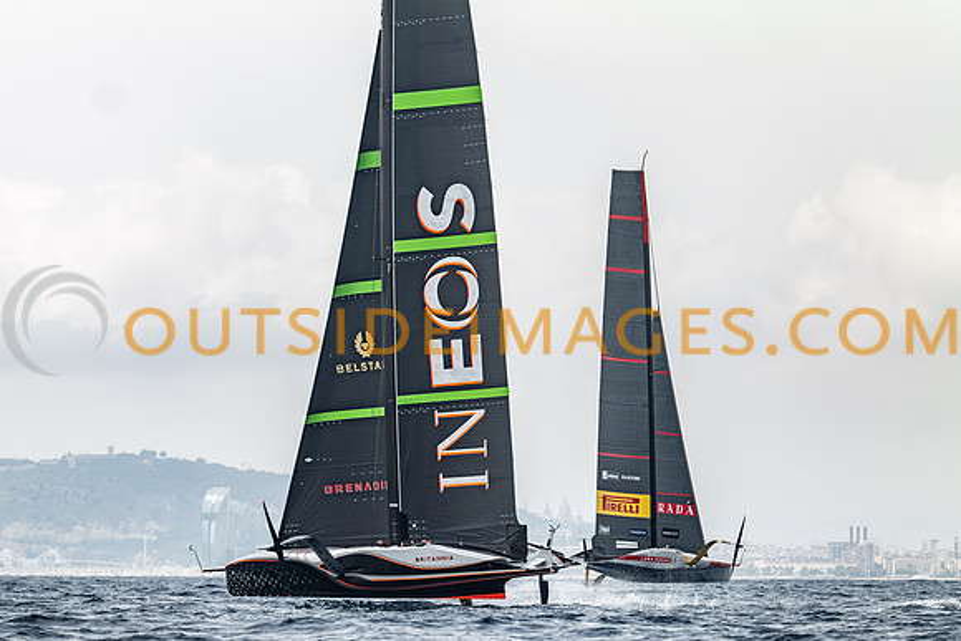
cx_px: 444
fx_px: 5748
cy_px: 345
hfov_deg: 9.6
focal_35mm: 215
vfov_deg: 6.4
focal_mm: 200
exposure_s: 1/1000
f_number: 4
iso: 100
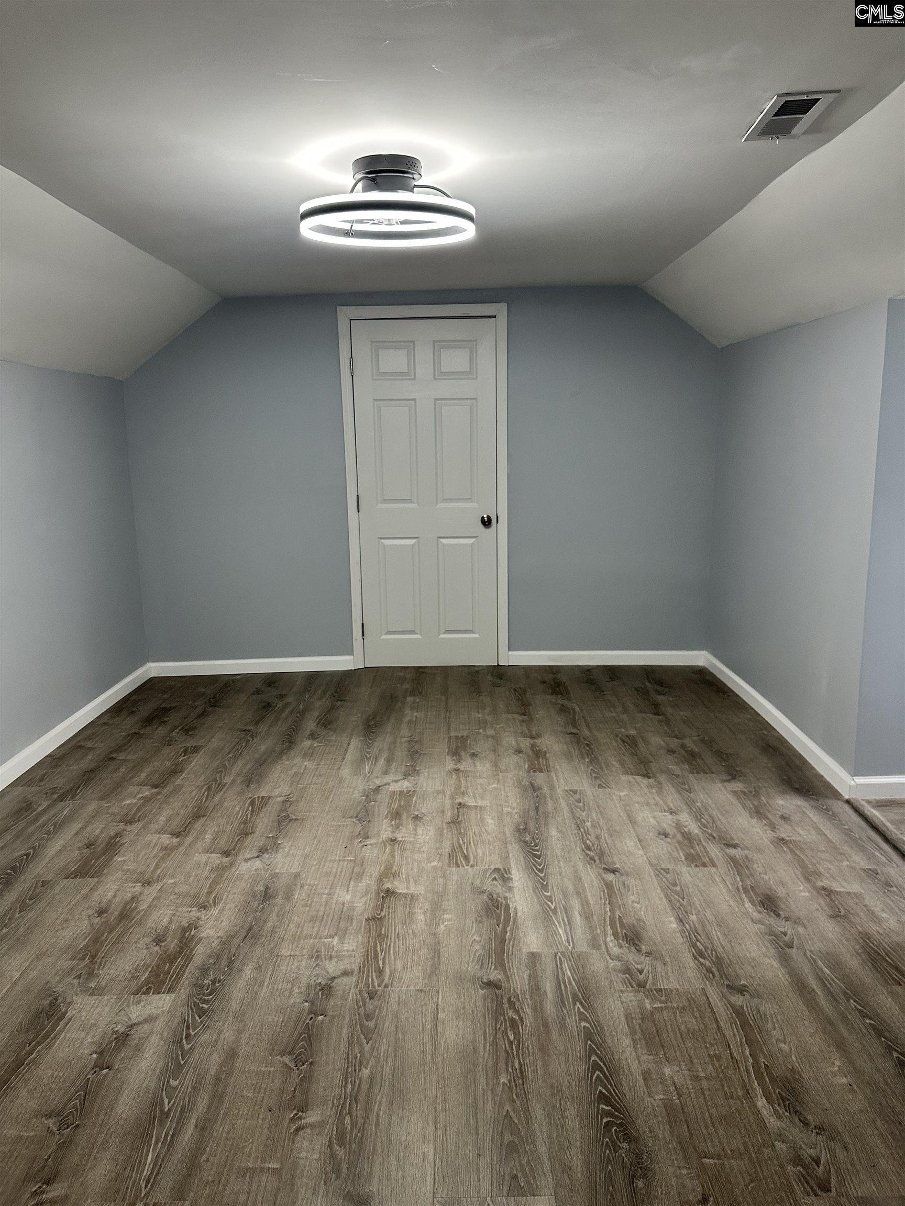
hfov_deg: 56.8
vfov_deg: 71.6
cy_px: 603
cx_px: 452
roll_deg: +0.9
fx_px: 837
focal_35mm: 24
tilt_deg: -9.7
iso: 160
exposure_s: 1/120
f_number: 1.78
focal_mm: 6.86
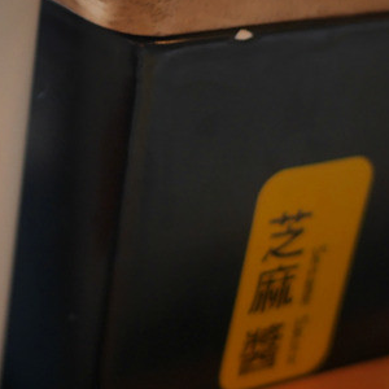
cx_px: -132
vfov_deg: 16.4
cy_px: 174
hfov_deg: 15.5
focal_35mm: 106
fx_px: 1348
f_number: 2
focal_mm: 15
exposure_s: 1/125
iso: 200
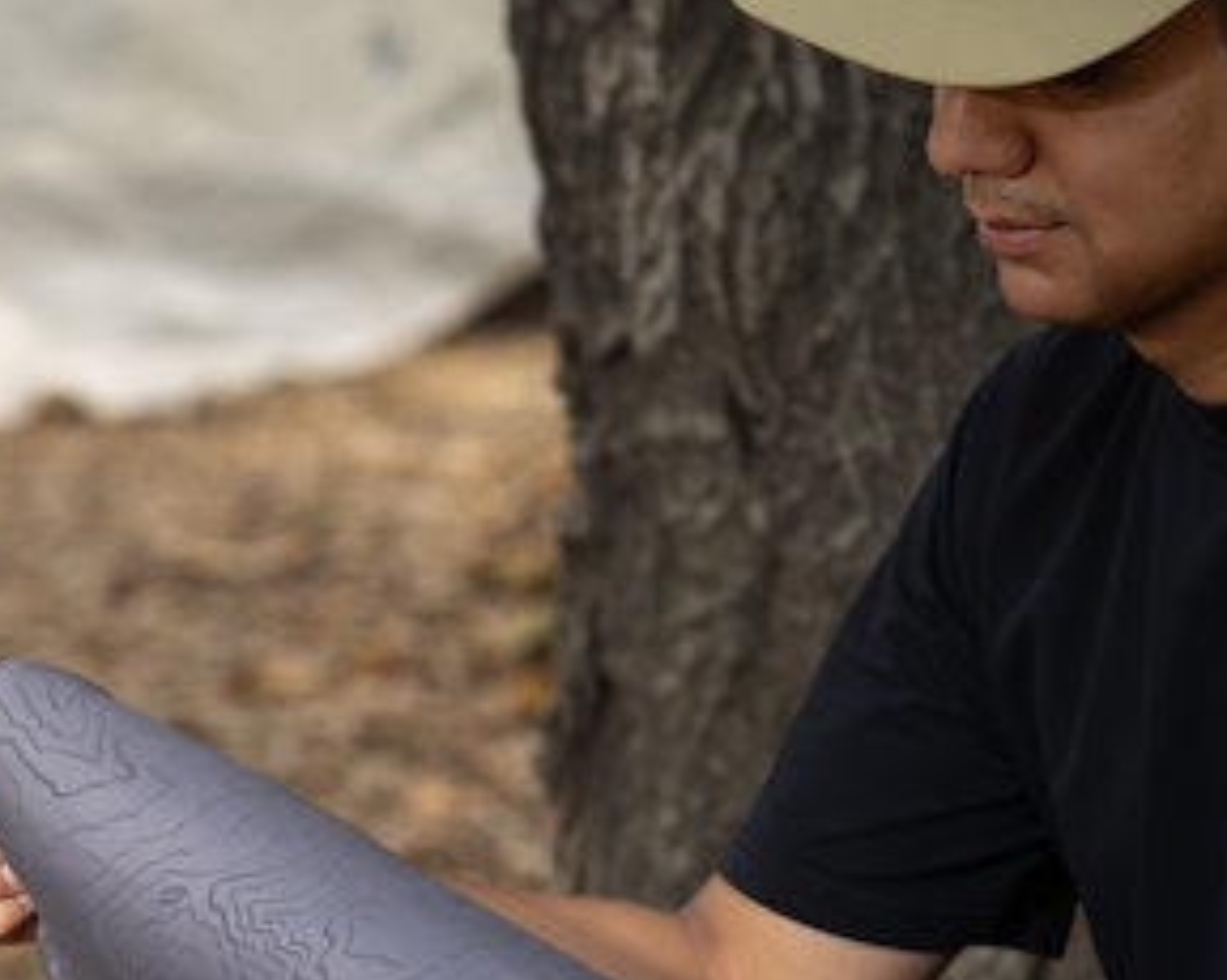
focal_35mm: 253
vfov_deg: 6.1
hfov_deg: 7.5
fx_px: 9181
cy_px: 1193
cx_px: -430
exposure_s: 1/200
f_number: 3.2
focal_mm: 85
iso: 160
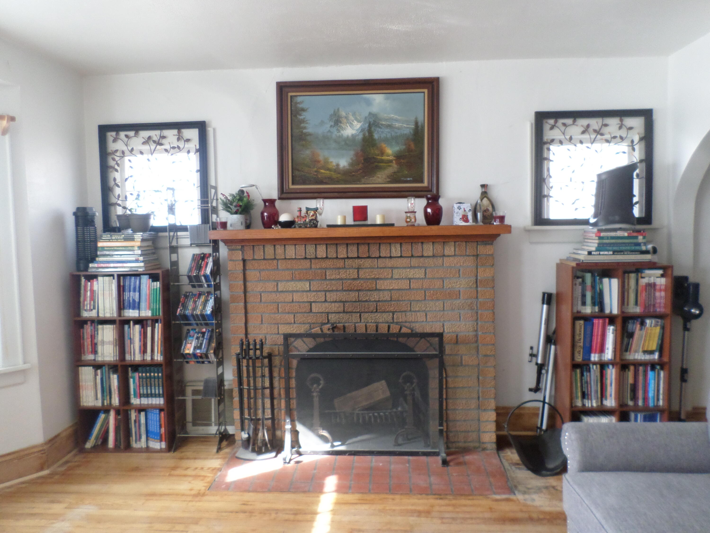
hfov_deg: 69.4
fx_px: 513
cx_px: 355
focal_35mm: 25
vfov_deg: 54.9
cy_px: 266
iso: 200
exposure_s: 1/30
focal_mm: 4.5
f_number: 2.5
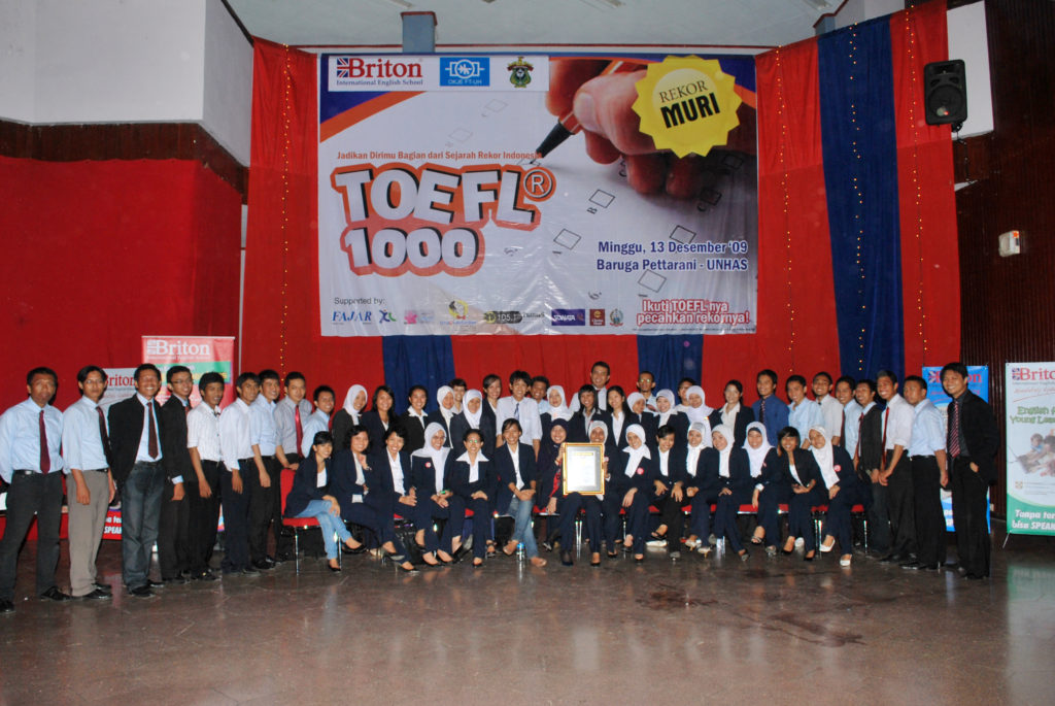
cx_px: 528
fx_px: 792
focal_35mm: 27
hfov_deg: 67.3
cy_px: 353
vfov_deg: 48.0
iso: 200
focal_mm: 18
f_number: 6.3
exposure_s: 1/125
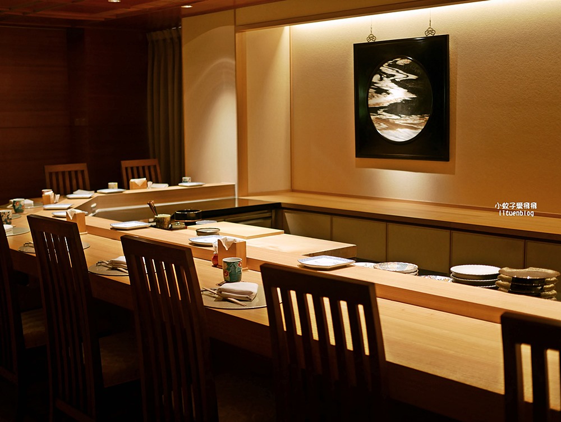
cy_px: 211
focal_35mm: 50
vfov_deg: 29.1
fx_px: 811
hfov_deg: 38.2
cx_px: 280
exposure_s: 1/60
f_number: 1.8
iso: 400
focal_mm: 25
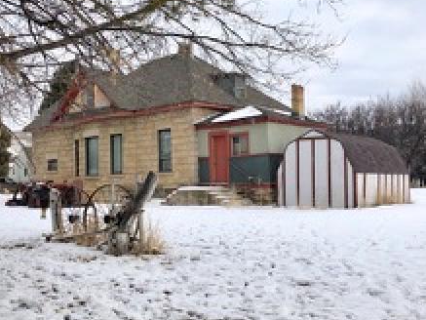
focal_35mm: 41
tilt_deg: +2.8
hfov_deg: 45.7
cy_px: 157
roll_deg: +0.8
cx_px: 202
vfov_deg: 35.2
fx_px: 505
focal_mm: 4
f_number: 1.8
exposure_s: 1/2088
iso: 20
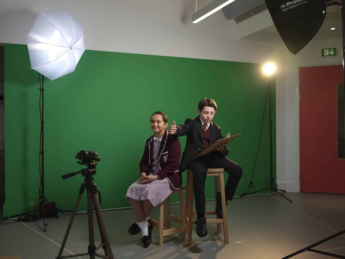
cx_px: 172
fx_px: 359
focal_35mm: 36
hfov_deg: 51.4
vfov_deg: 39.7
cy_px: 130
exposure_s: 1/125
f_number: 2.8
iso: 100
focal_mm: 45
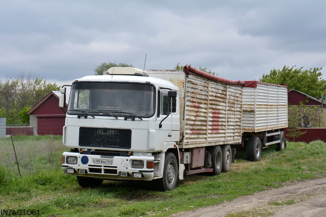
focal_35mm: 66
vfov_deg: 20.6
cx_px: 163
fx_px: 597
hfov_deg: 30.5
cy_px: 108
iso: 160
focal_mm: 44
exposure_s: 1/250
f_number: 8
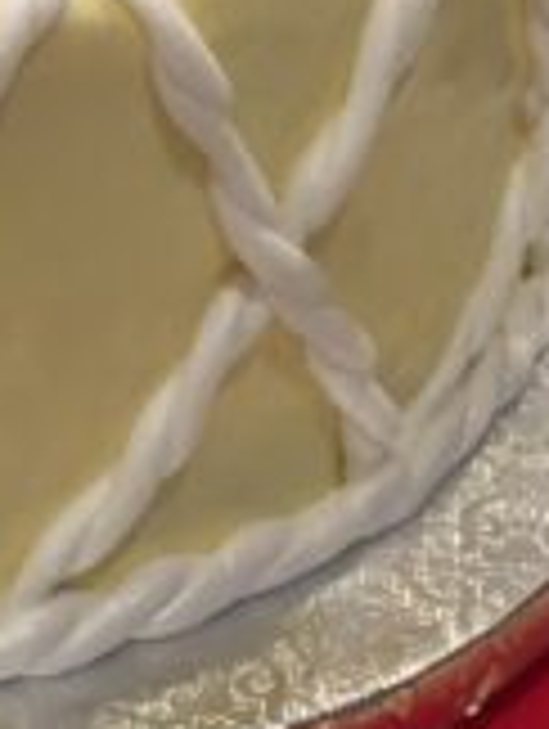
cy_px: -45
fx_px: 2868
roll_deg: -1.0
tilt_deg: -29.3
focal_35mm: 136
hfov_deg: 10.7
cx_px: -171
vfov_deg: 14.2
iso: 50
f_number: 2.2
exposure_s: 1/30
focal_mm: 4.15
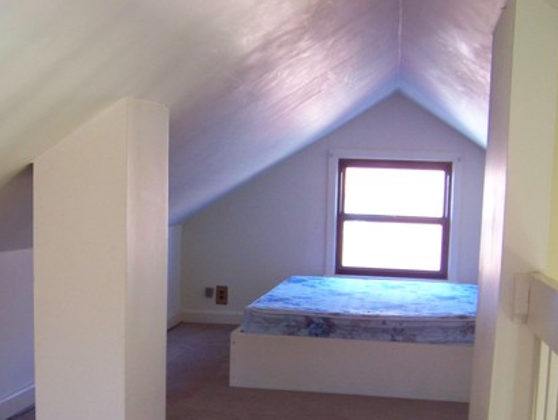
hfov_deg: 34.1
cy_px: 318
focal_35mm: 56
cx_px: 194
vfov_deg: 25.8
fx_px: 903
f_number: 2.8
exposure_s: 1/30
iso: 200
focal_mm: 5.85
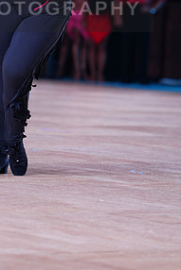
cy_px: 1
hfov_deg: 4.9
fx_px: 2124
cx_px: 23
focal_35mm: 282
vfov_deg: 7.3
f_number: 2.8
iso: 1600
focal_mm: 139
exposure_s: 1/640
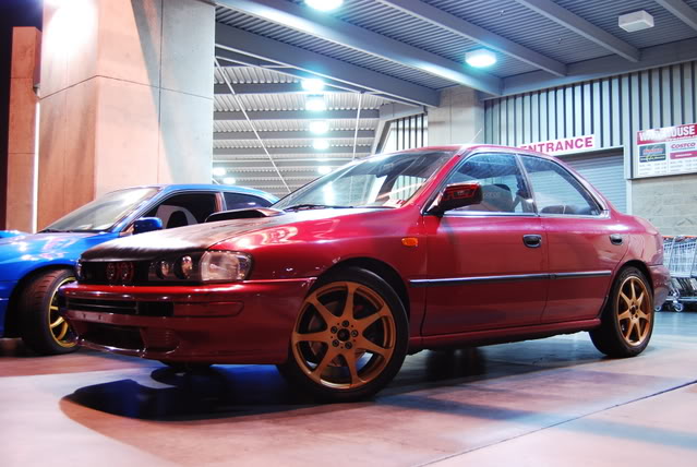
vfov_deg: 37.0
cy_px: 234
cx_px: 348
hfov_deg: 53.1
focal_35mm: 36
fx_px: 698
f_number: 4
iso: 100
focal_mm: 24
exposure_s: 3.6
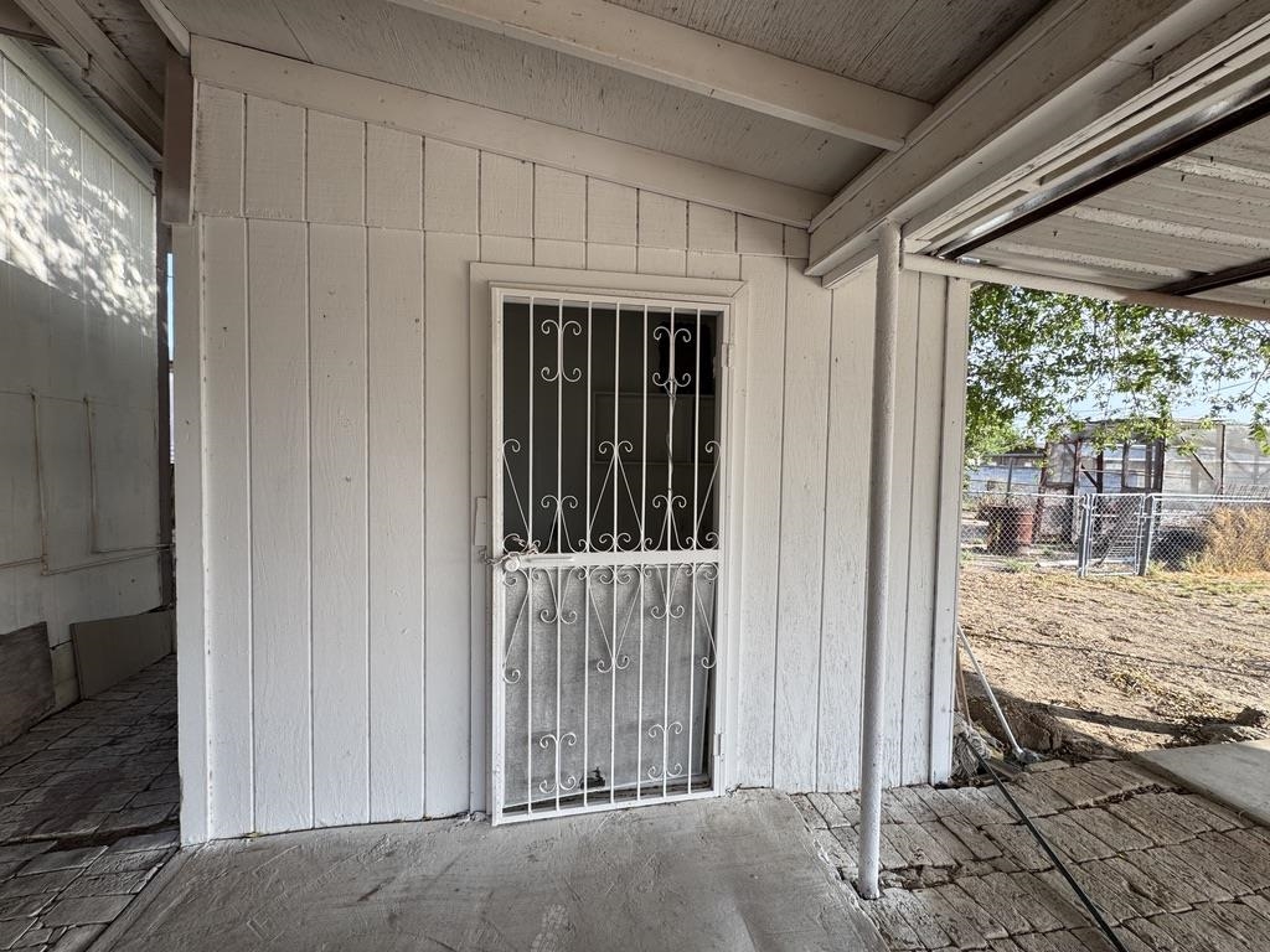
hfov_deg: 102.1
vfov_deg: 85.7
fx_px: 514
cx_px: 635
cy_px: 476
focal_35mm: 14
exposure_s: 1/303
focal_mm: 2.22
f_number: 2.2
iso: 40
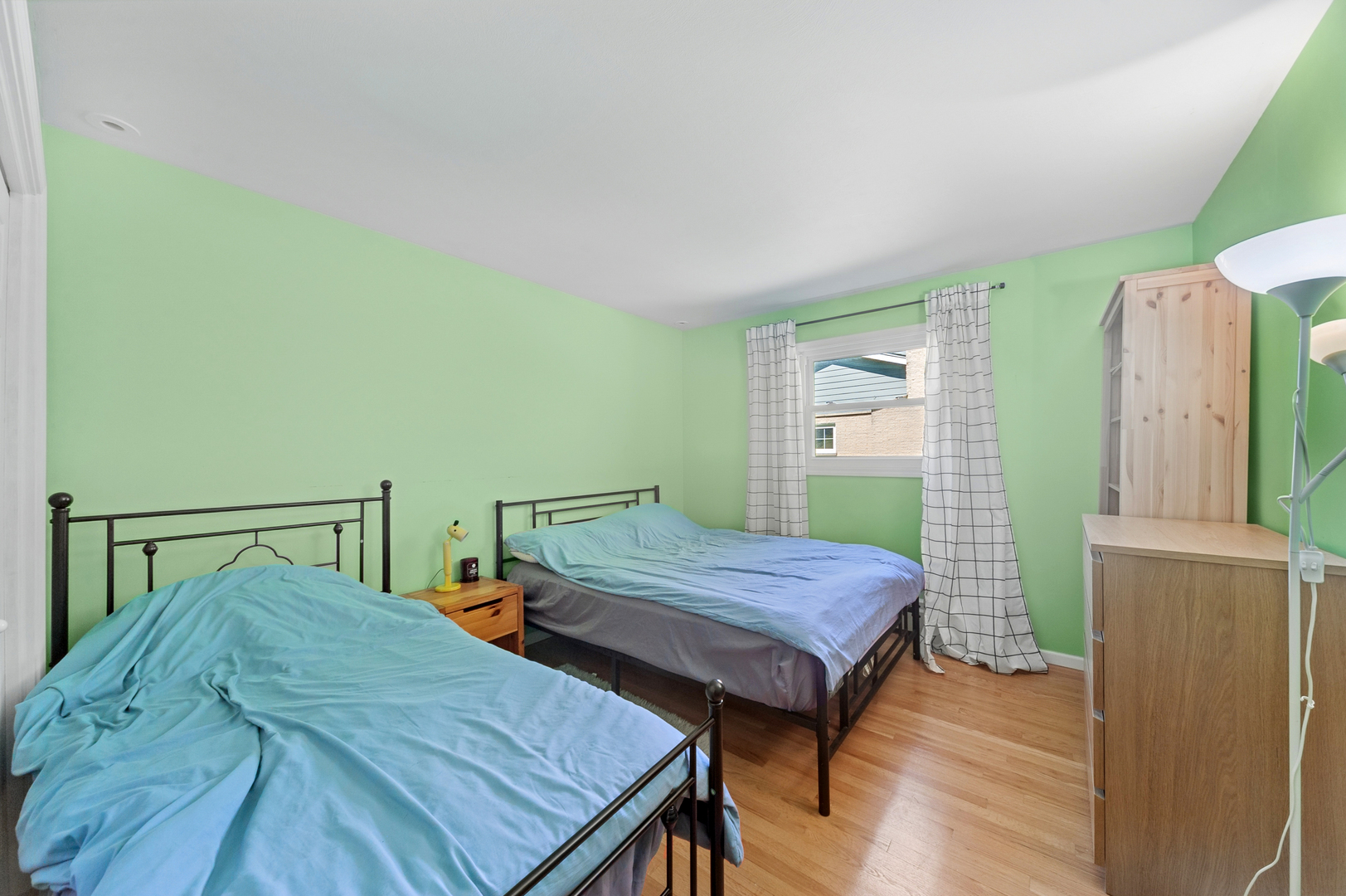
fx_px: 448
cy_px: 448
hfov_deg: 112.7
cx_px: 673
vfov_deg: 89.9
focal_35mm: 12
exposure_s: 1/15
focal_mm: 12
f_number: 8
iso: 400
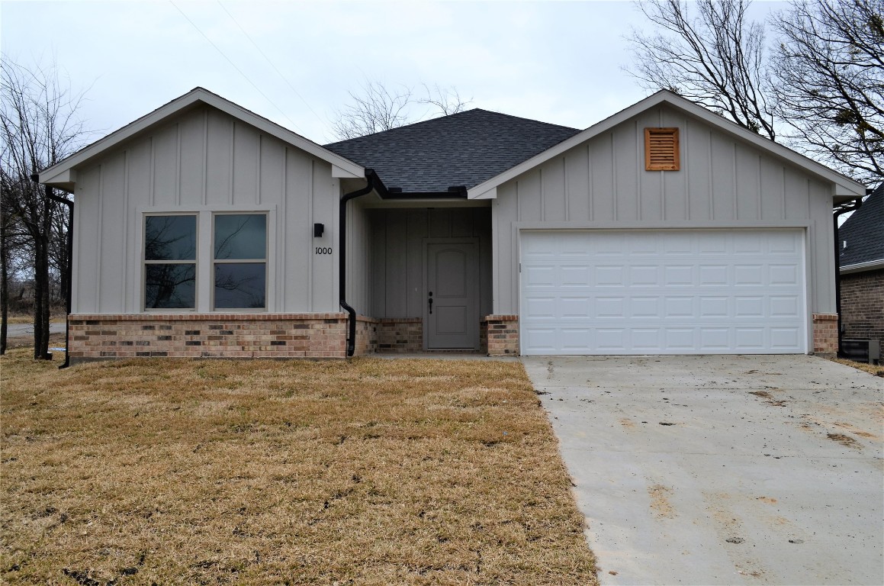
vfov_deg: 39.8
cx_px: 442
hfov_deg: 57.3
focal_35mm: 33
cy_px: 293
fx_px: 809
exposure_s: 1/250
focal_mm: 22
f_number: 8
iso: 110
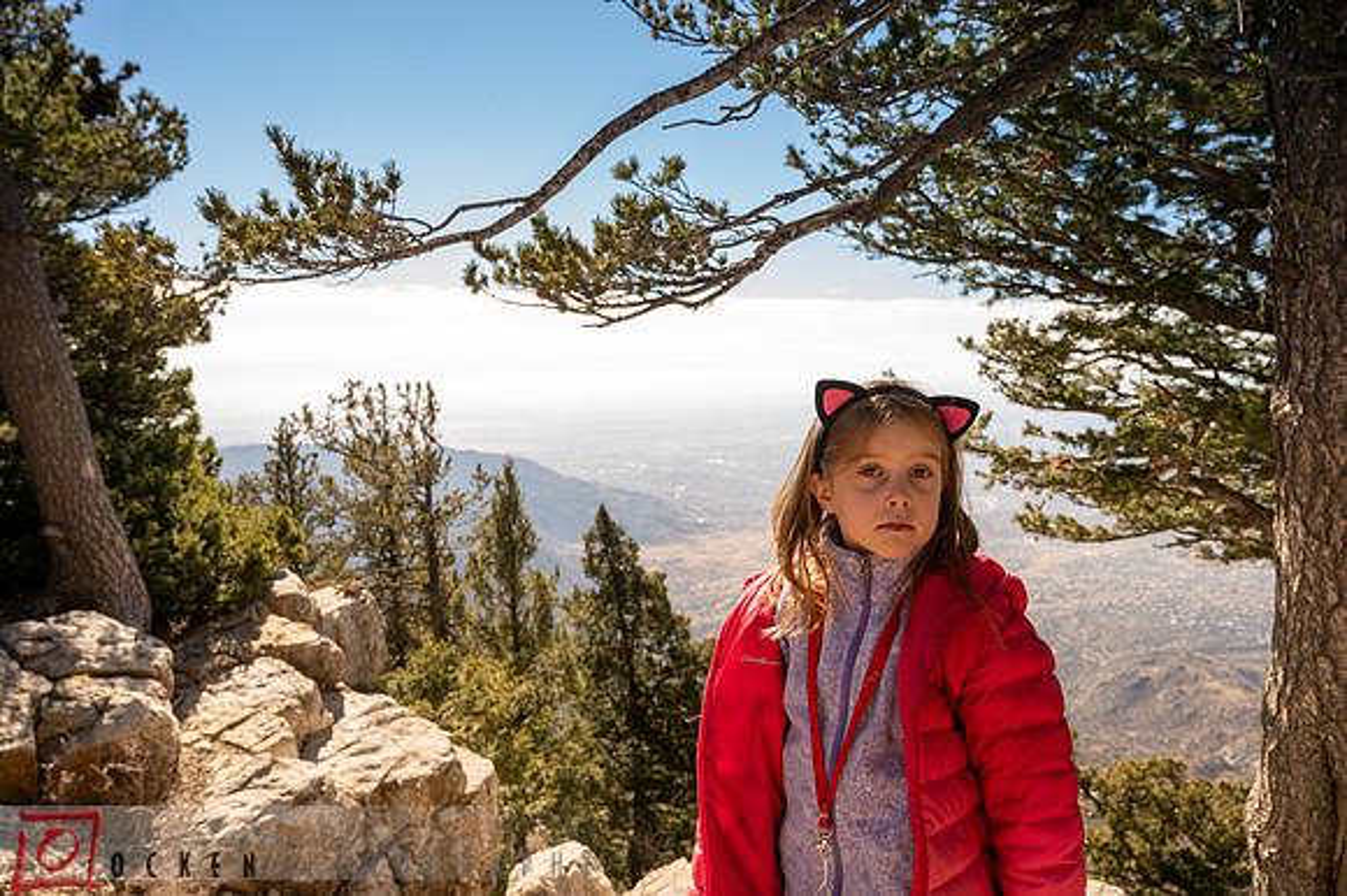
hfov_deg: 67.4
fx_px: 1010
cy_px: 448
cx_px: 674
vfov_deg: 47.9
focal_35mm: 27
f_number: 5.6
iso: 200
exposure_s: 1/400
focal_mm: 27
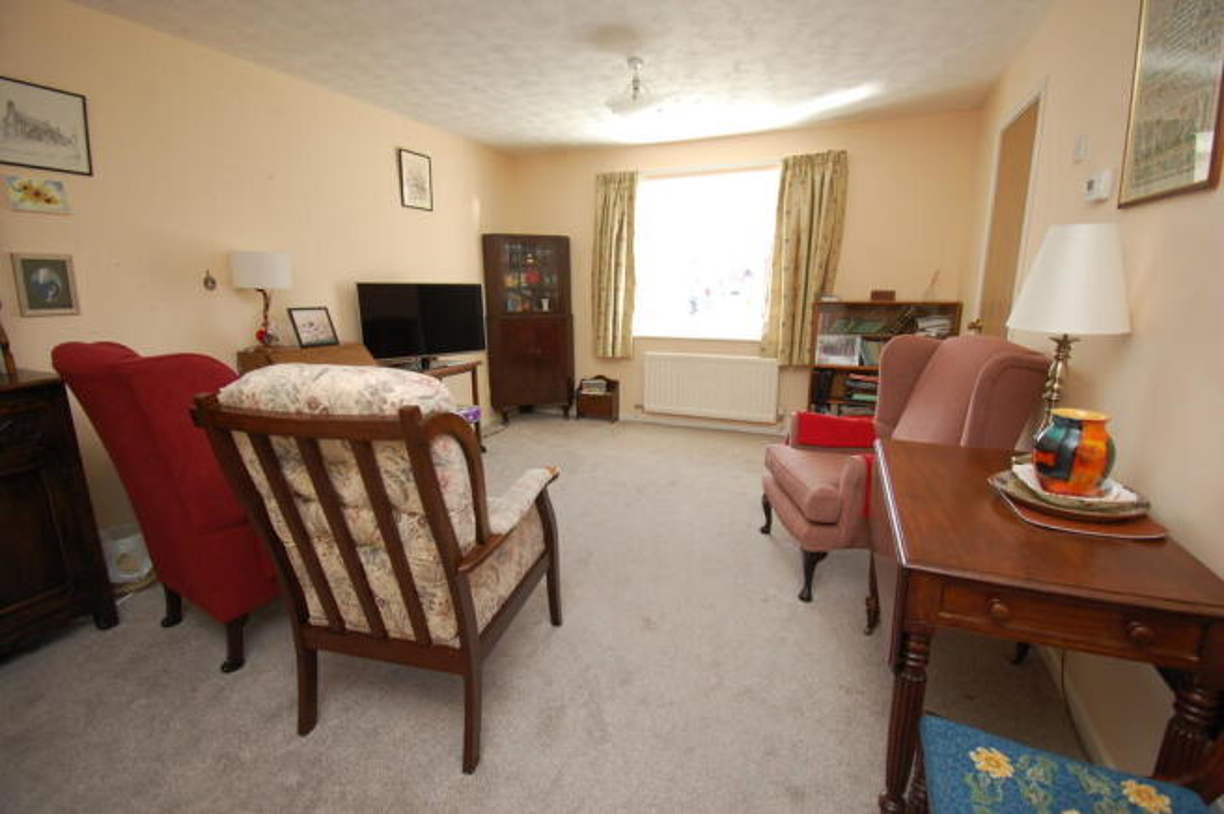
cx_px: 612
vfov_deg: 77.2
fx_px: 509
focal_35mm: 15
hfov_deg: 100.4
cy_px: 407
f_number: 4.5
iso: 400
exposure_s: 1/80
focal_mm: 10
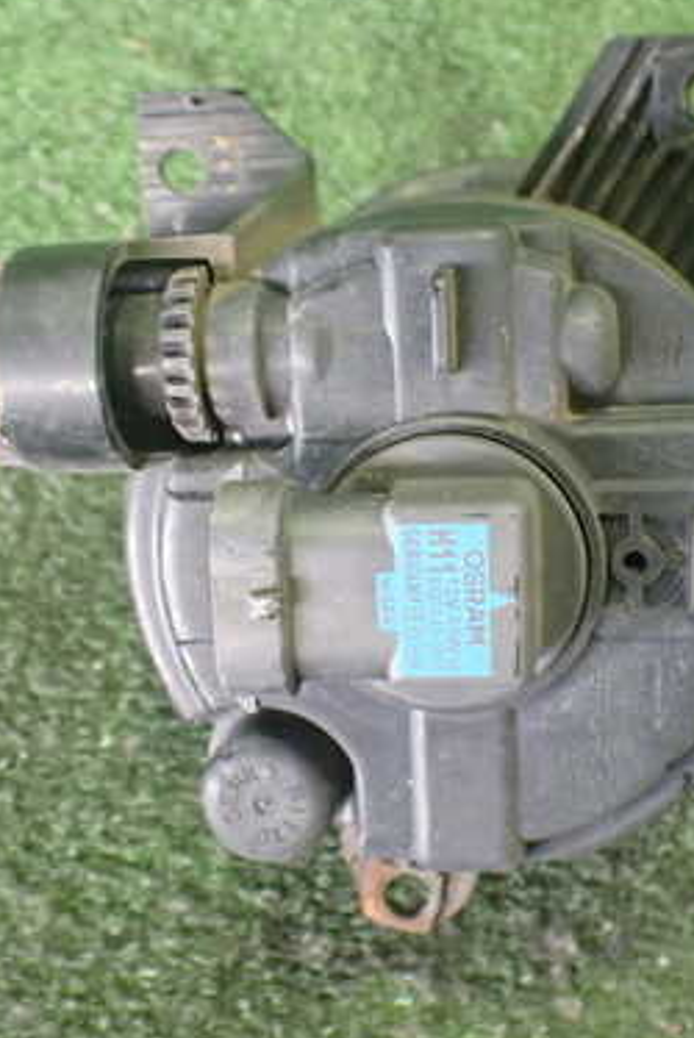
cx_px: 405
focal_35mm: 50
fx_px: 1443
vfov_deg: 39.6
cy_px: 538
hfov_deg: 27.0
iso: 800
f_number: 2.3
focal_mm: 5.4
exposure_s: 1/50
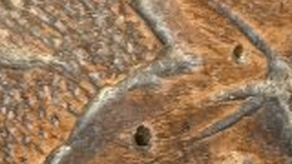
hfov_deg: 10.1
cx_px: 18
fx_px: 1641
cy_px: -384
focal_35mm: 212
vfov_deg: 5.3
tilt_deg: -73.6
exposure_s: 1/73
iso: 125
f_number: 1.6
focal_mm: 4.2
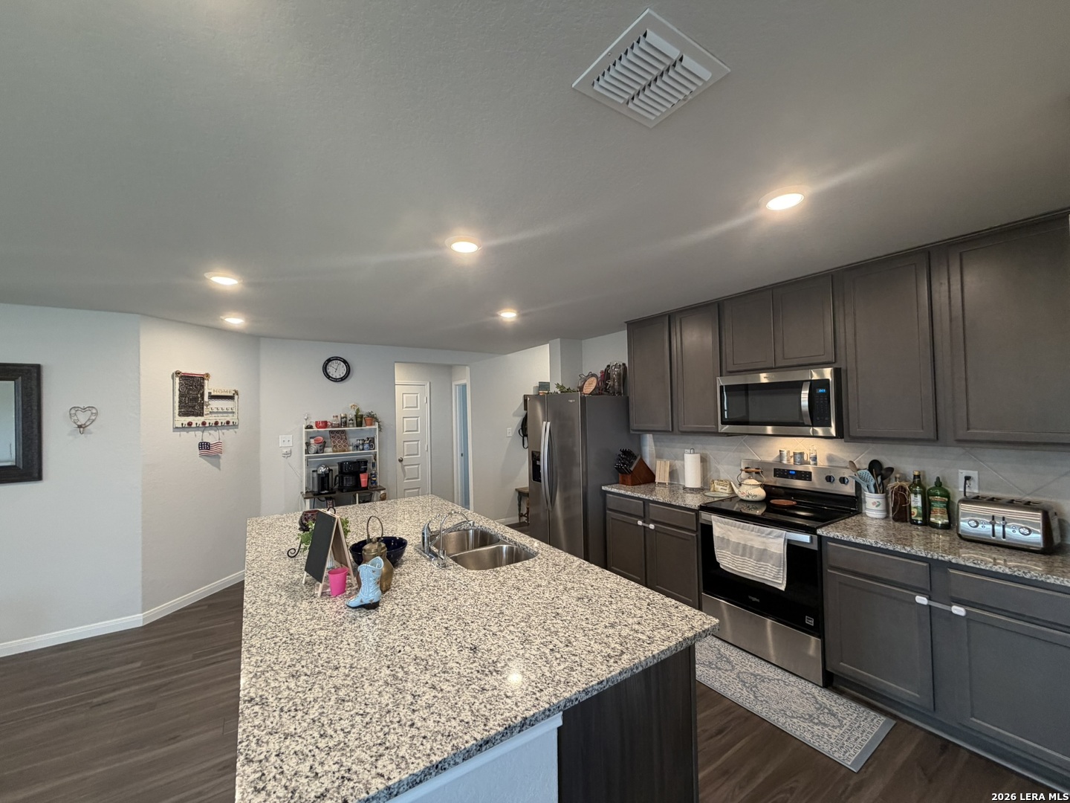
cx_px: 535
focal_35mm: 14
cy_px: 402
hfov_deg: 102.1
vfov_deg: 85.7
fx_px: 433
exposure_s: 1/60
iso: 200
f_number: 2.2
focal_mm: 2.22
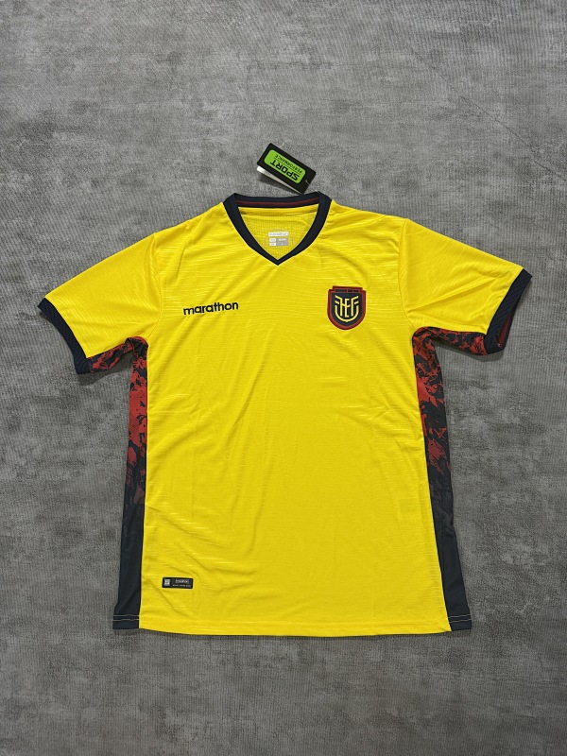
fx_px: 524
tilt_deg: -77.7
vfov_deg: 71.6
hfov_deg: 56.8
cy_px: 378
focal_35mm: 24
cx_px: 284
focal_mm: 6.76
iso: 160
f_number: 1.78
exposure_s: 1/50
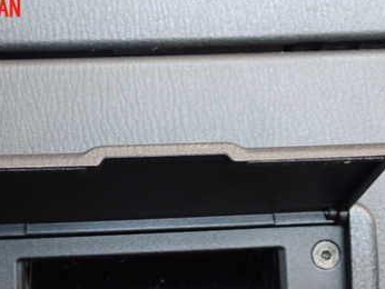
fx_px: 790
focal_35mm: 71
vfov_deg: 20.4
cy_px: 246
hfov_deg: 27.3
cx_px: 152
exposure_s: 1/40
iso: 500
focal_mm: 7.31
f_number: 2.8
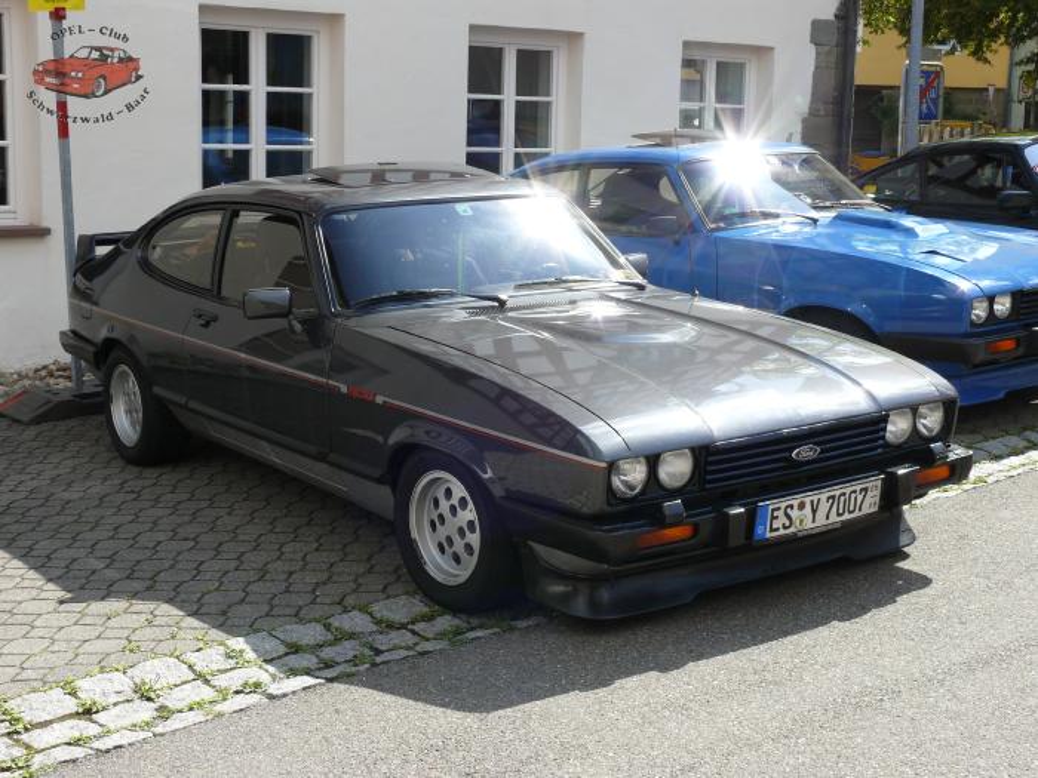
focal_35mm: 54
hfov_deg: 35.5
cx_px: 519
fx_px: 1619
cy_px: 389
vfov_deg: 27.0
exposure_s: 1/250
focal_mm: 11.4
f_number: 5.6
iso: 100
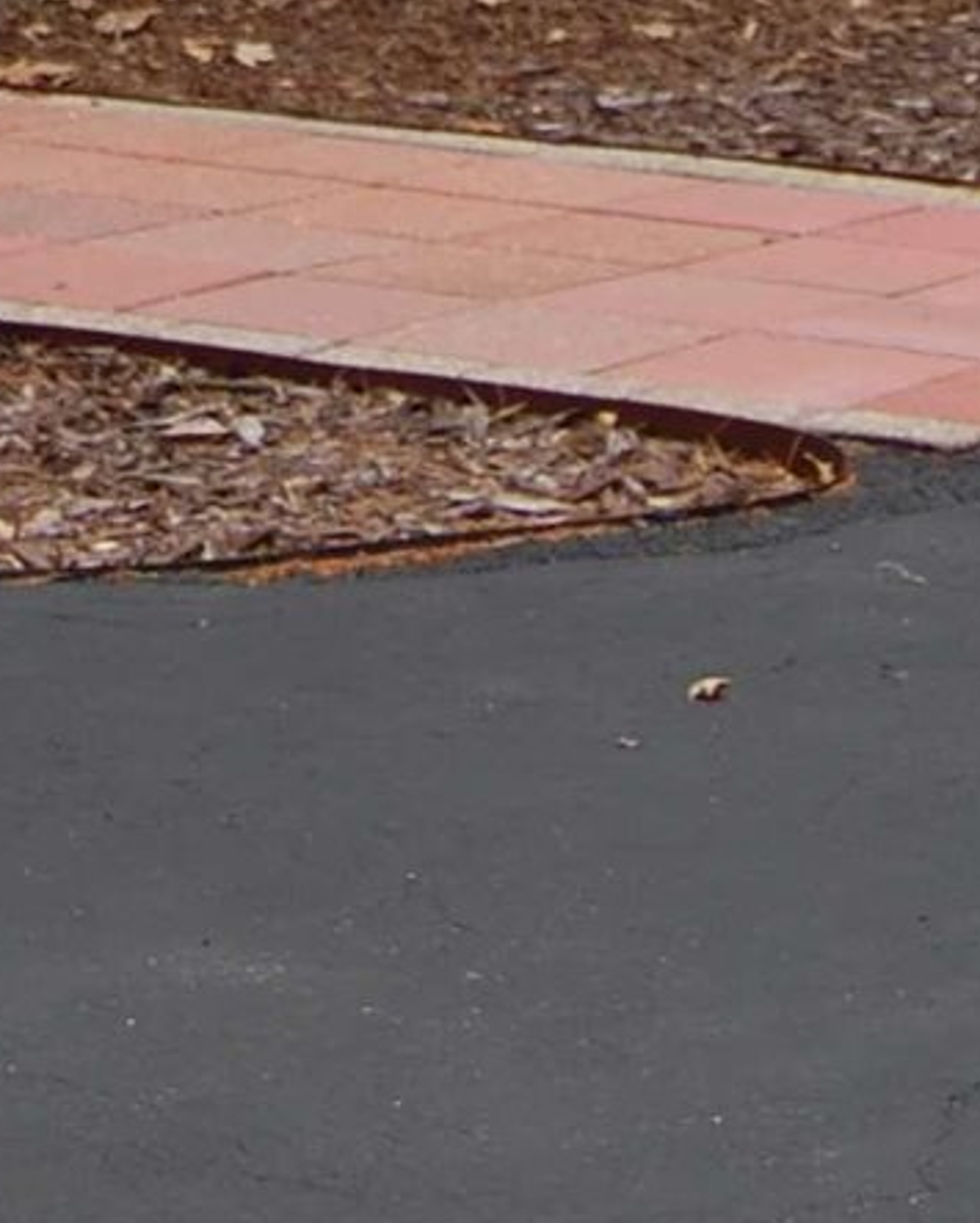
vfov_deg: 9.3
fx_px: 6881
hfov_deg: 8.1
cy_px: -1502
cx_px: -137
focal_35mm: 190
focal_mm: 26
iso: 200
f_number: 6.3
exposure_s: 1/160
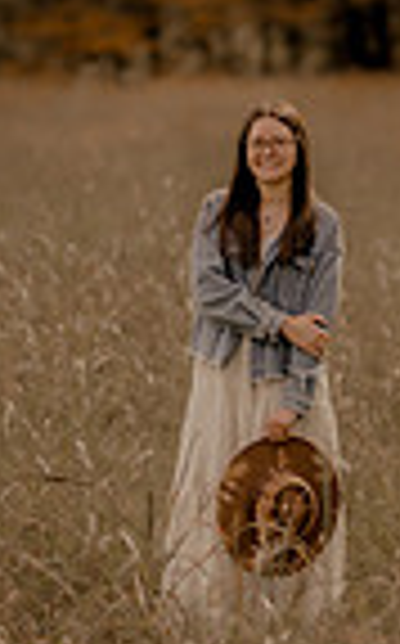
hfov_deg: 4.8
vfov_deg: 7.7
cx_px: 306
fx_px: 4776
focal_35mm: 273
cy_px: 171
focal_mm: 85
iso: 200
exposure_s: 1/4000
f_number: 1.4
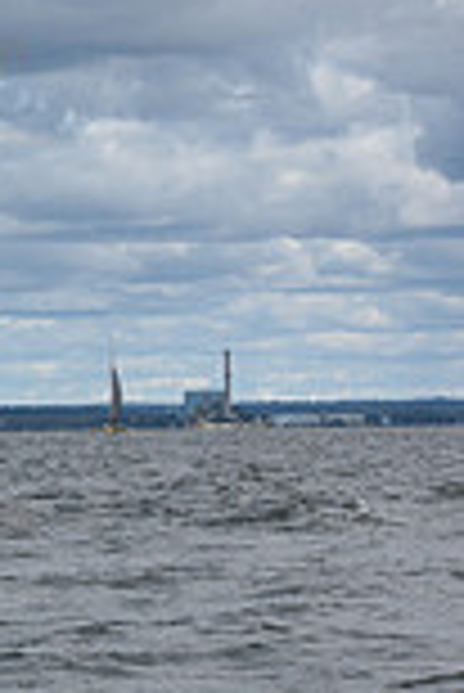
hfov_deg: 5.0
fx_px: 5092
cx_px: -838
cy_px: 412
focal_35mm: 264
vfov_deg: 7.8
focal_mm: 70
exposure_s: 1/800
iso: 250
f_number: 10
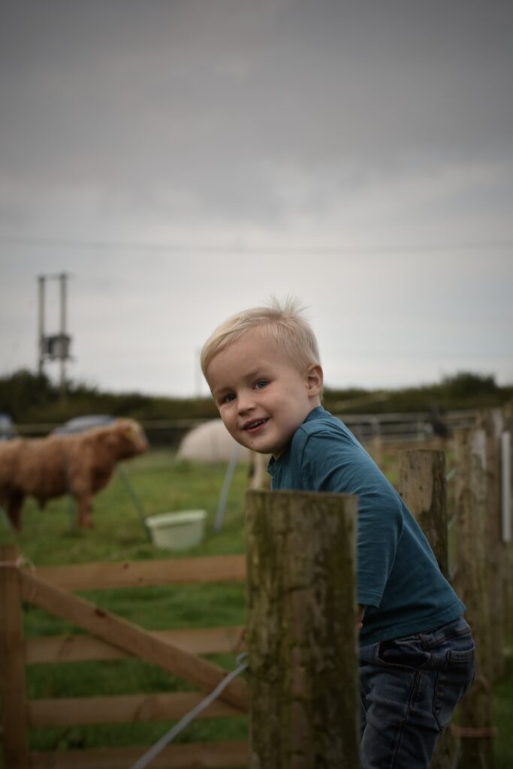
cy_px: 384
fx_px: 2756
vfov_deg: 15.9
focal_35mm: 129
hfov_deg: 10.6
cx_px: 256
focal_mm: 86
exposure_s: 1/200
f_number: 7.1
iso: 400
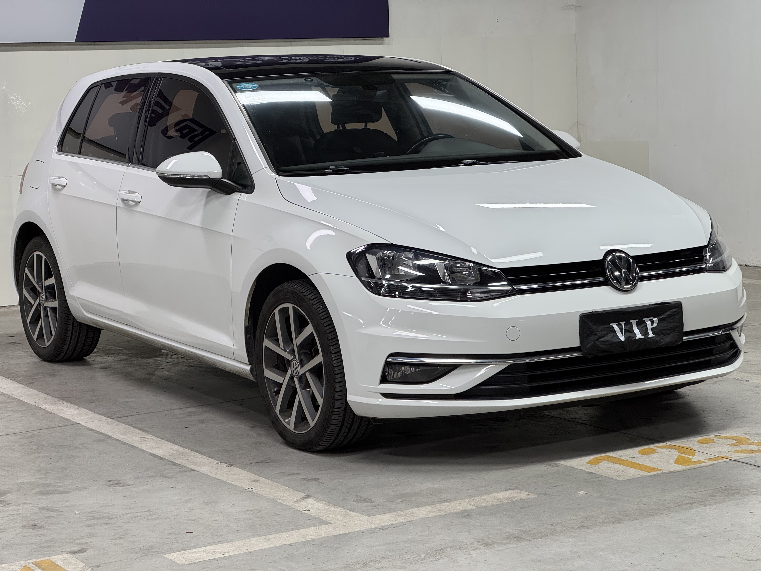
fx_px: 1693
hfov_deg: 25.3
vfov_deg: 19.1
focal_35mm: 77
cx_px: 380
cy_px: 286
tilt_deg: -5.8
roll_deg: +1.9
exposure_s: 1/50
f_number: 2.8
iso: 160
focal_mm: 9
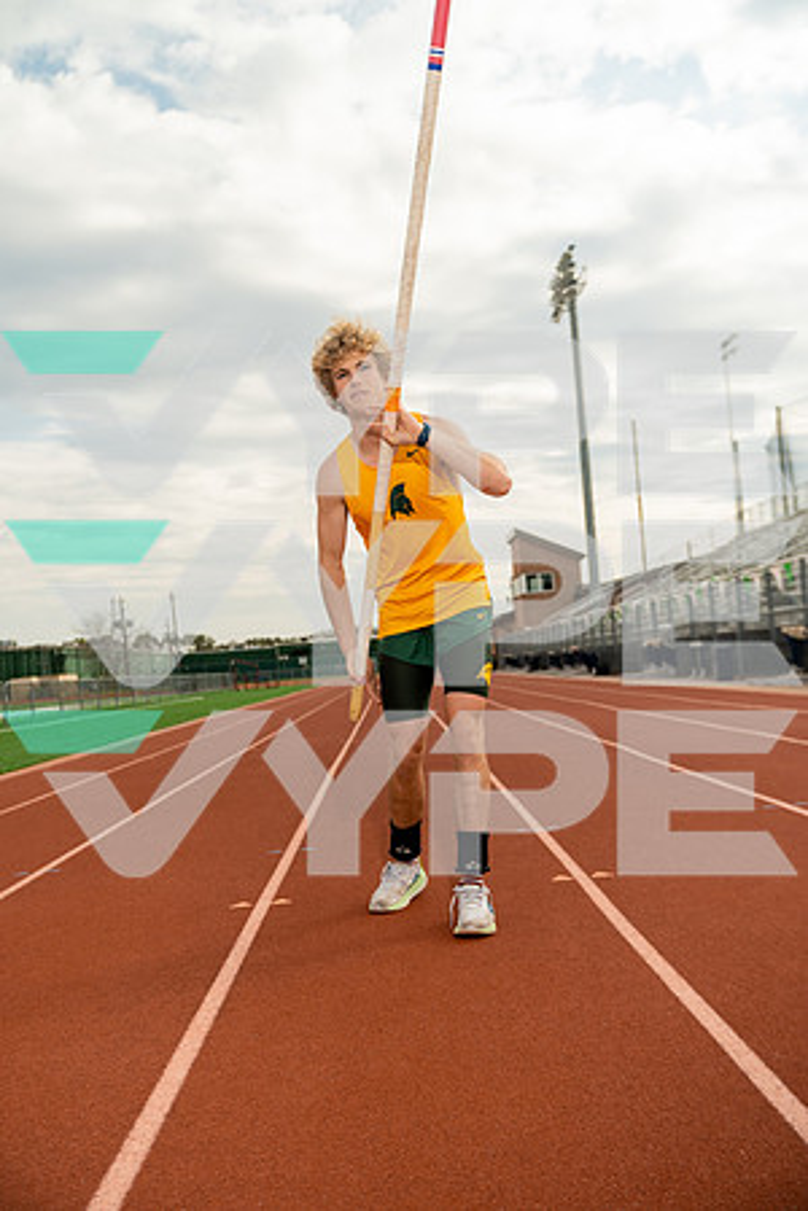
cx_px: 404
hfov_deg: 38.9
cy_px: 606
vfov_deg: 55.8
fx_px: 1145
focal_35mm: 34
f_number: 3.5
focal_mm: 34
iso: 250
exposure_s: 1/250
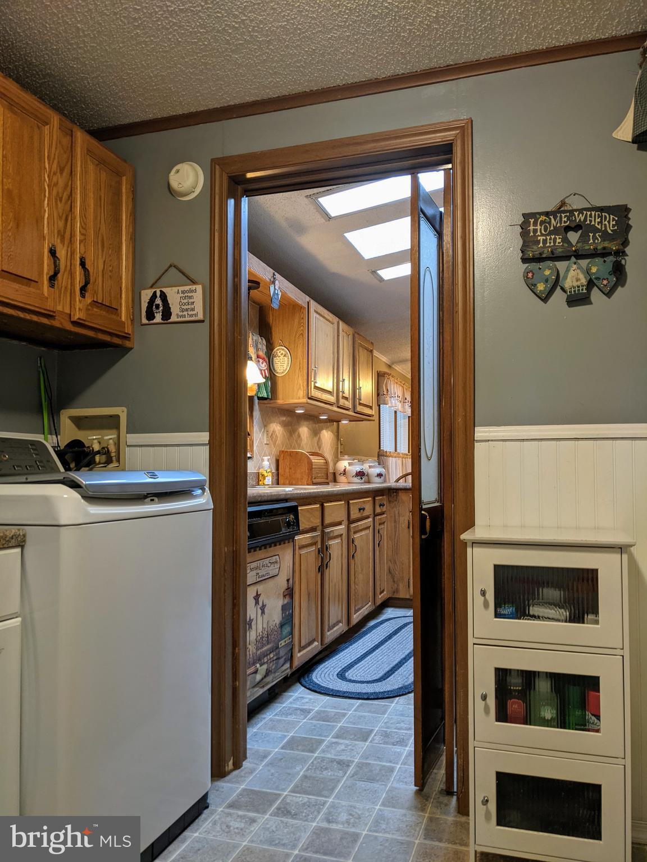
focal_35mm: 27
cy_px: 431
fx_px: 673
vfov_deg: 65.3
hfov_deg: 51.4
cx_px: 324
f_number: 1.73
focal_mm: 4.38
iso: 84
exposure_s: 1/24
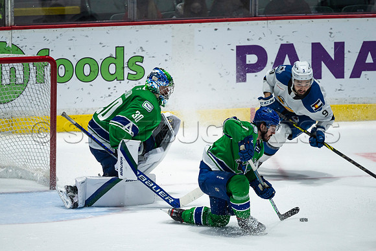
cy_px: 147
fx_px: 7899
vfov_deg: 1.8
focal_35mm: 756
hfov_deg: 2.7
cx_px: 166
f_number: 4
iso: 1600
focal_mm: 600
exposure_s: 1/1000
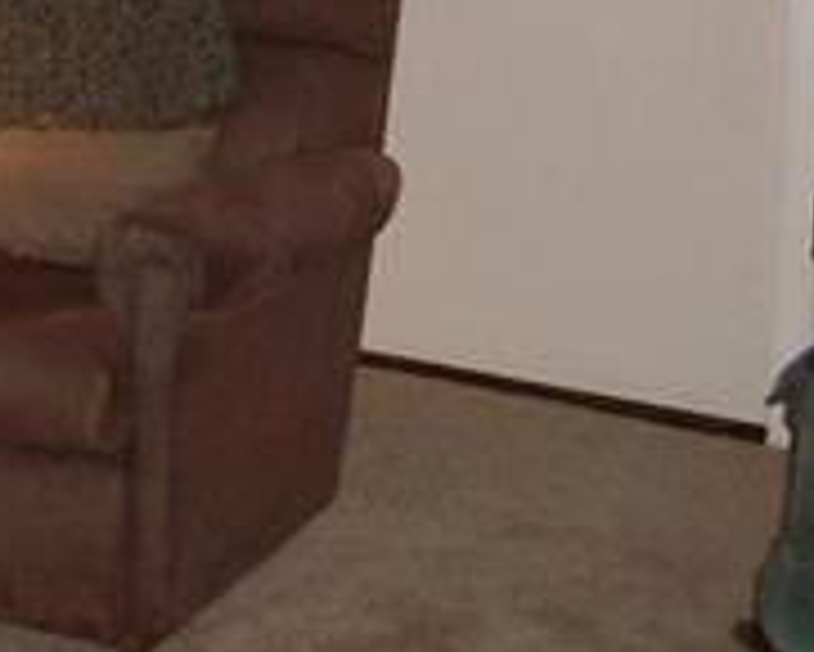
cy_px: -337
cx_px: -243
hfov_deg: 15.2
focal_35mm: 121
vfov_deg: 12.1
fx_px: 2917
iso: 200
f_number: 2.6
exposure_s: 1/60
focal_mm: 5.8
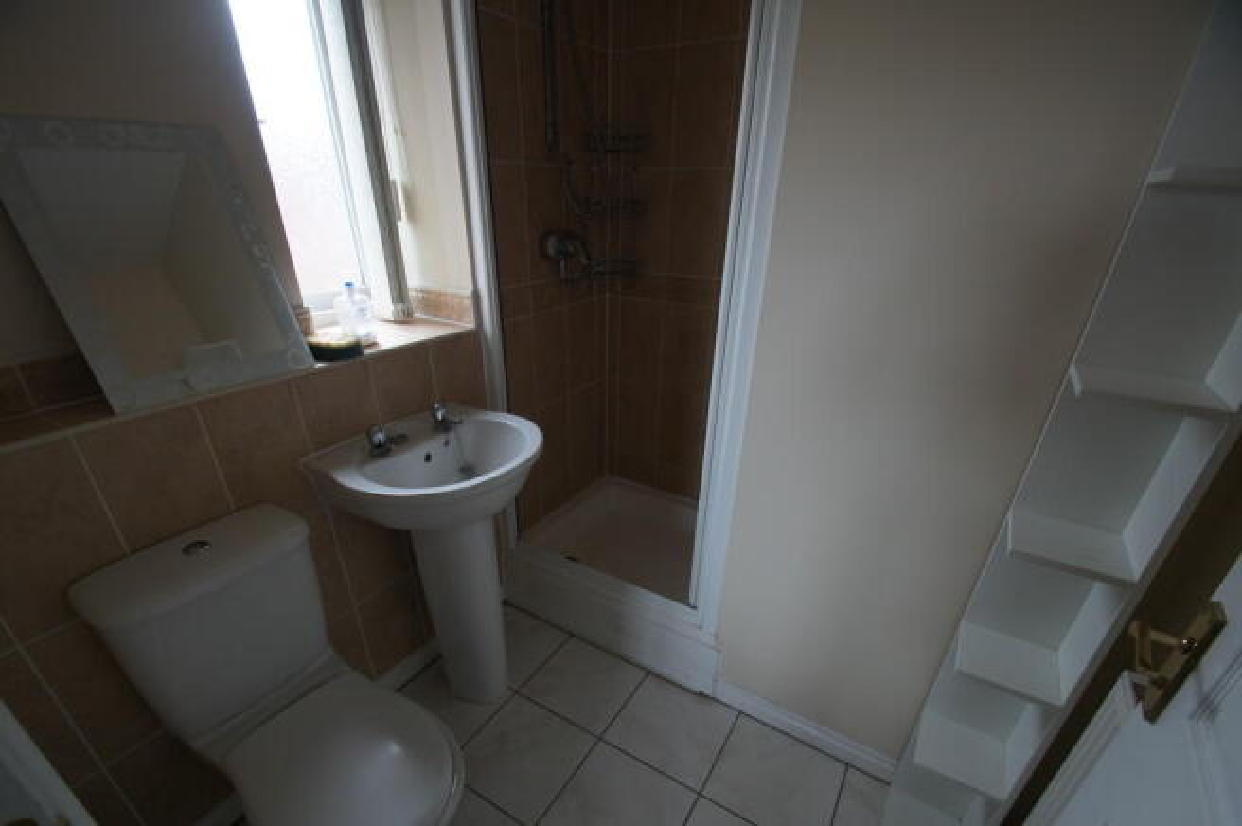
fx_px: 517
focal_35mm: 15
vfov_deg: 77.2
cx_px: 621
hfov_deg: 100.4
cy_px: 413
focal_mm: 10
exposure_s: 1/40
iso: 200
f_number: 4.5
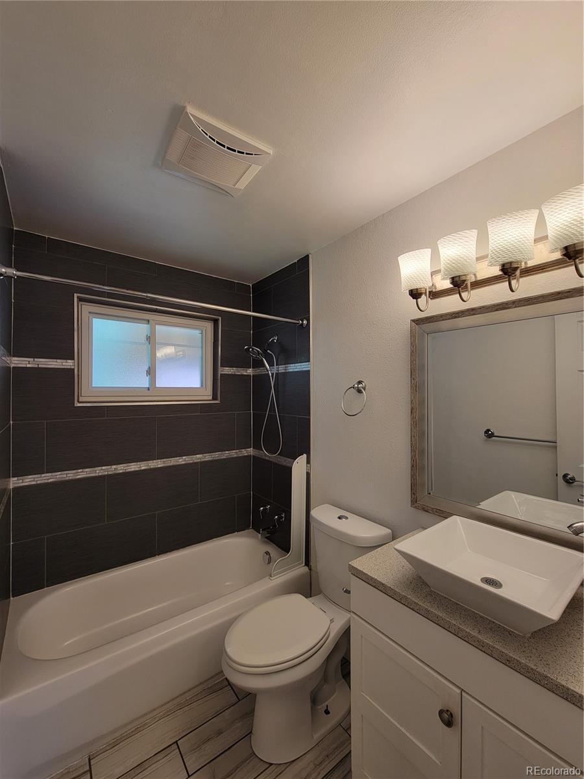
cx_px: 292
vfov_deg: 106.2
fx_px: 292
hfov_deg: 89.9
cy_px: 390
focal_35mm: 13
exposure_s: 1/60
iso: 64
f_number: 2.2
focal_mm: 2.2
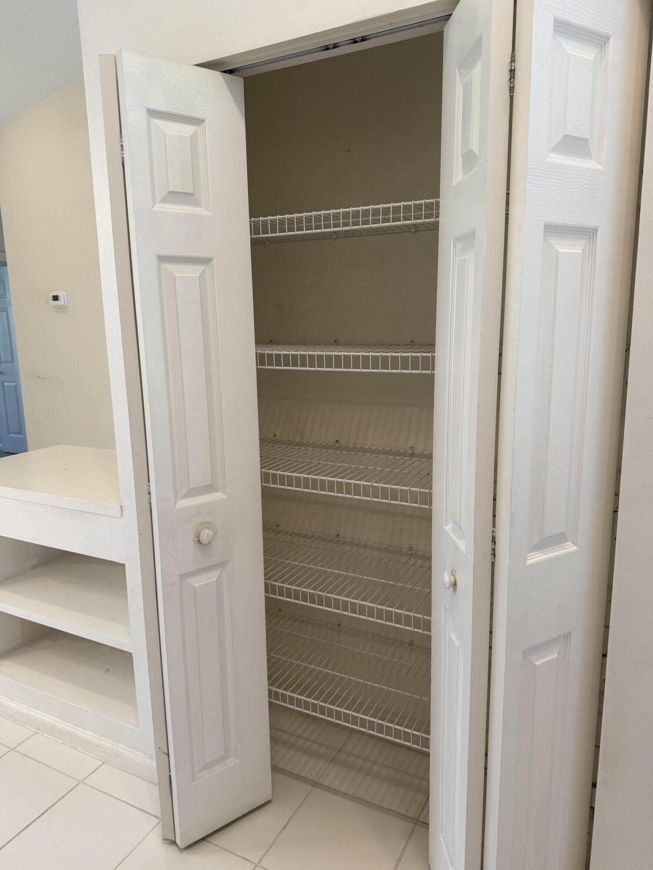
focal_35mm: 24
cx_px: 326
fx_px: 604
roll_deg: +2.5
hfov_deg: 56.8
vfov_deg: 71.6
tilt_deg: -10.5
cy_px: 435
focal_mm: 6.76
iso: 160
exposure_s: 1/120
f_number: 1.78
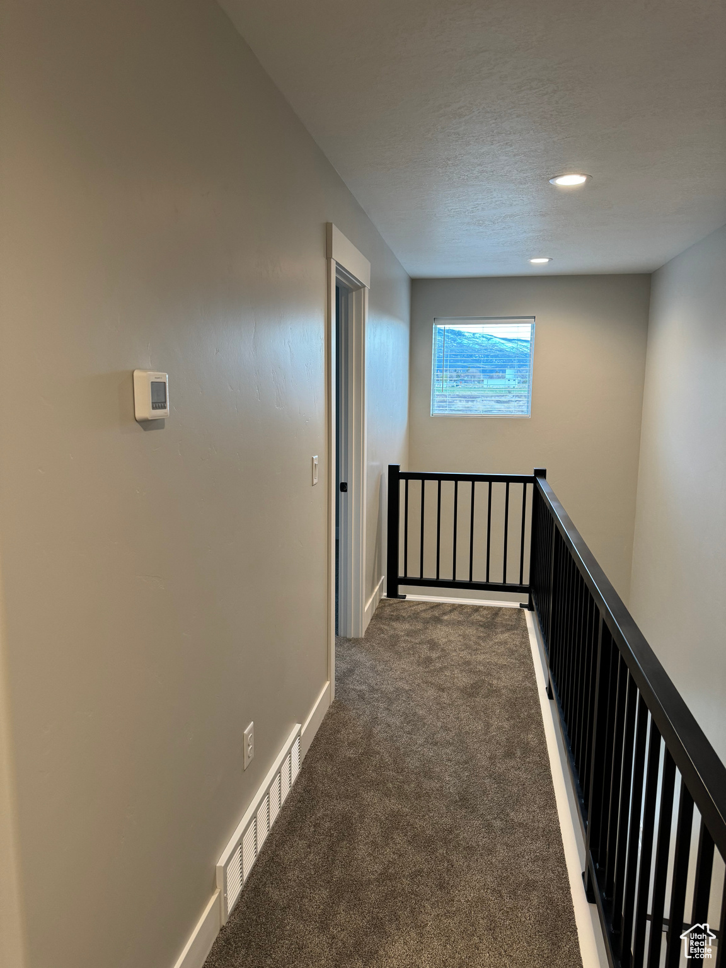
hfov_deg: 56.8
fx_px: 671
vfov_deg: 71.6
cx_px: 363
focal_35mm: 24
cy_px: 484
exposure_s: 1/60
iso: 200
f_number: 1.78
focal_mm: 6.86
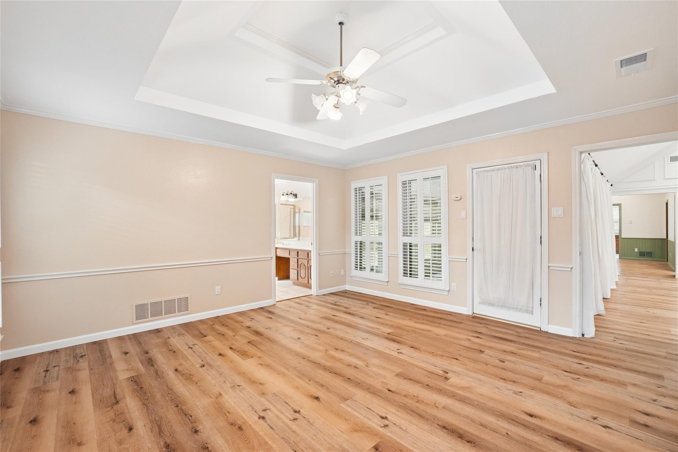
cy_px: 226
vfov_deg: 77.4
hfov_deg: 100.4
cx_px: 339
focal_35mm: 15
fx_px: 283
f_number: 5
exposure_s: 1/20
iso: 640
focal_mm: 15
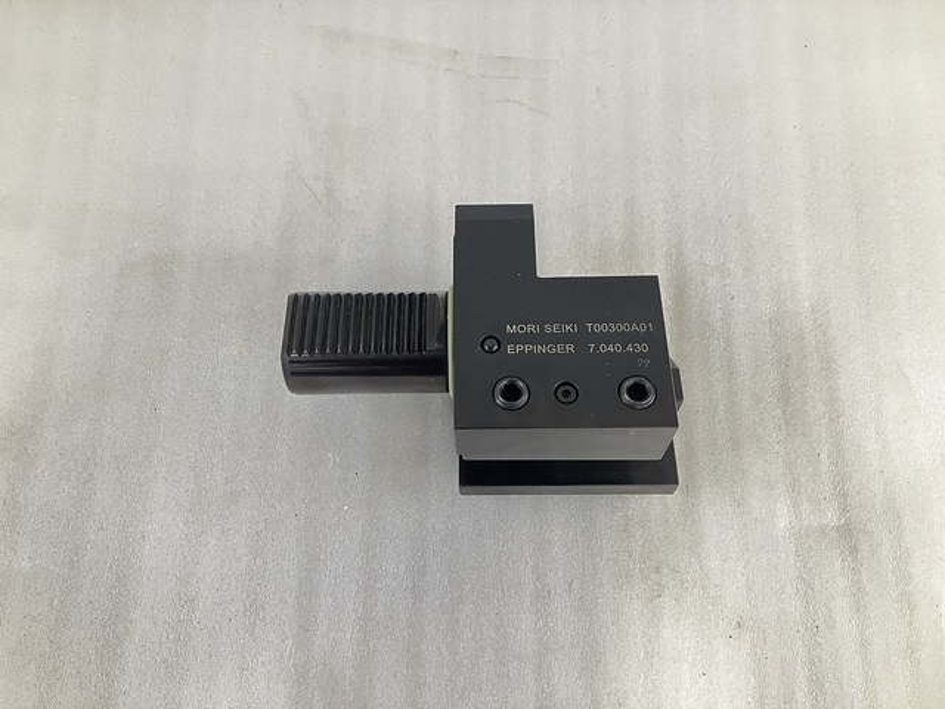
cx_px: 472
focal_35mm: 28
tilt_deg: -71.2
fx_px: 764
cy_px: 354
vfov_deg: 49.7
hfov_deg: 63.4
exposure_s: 1/60
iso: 320
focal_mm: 3.99
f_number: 1.8
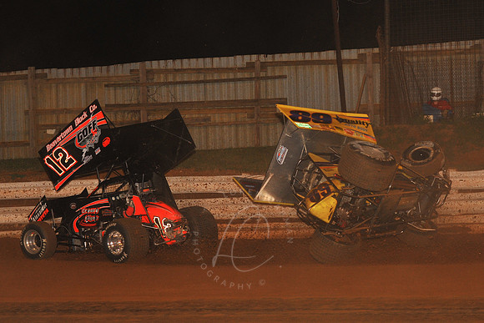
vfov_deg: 13.0
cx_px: 242
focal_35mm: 105
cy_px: 162
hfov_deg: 19.5
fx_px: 1412
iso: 1000
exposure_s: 1/320
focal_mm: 105
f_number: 6.3
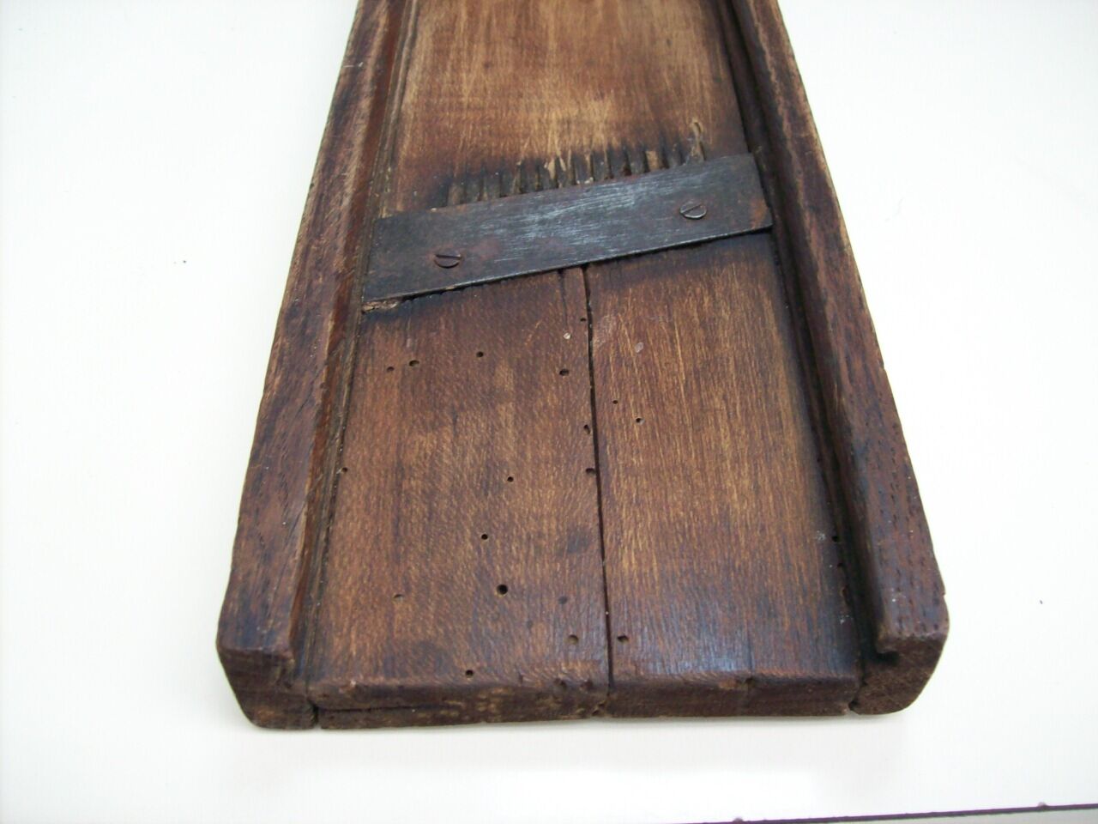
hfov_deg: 51.4
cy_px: 412
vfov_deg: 39.7
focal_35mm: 36
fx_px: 1142
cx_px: 549
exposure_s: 1/33.6
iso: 160
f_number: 2.7
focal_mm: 6
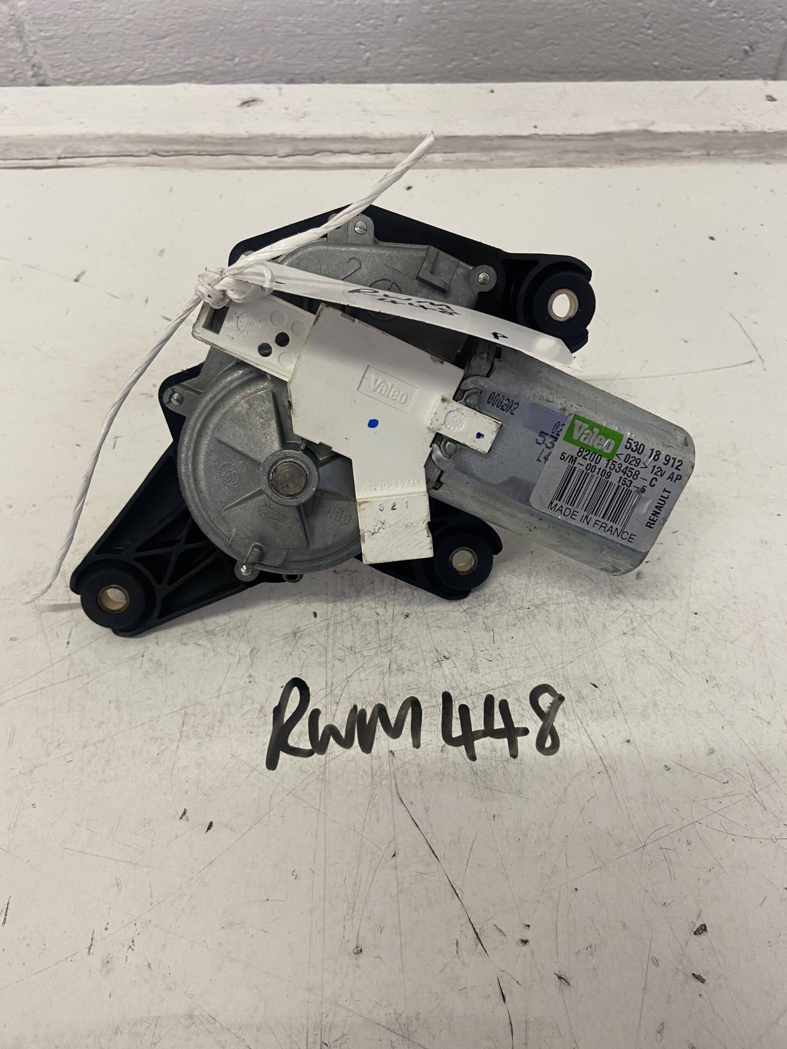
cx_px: 394
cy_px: 524
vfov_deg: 67.3
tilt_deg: -55.3
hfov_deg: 53.1
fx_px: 788
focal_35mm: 26
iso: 100
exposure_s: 1/50
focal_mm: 4.25
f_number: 1.8
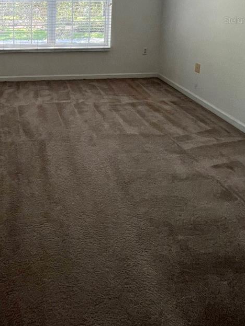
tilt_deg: -9.3
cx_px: 26
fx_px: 236
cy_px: 20
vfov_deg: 57.3
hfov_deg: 49.1
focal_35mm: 25
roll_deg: +0.6
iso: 64
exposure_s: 1/99
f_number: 1.8
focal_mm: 1.57
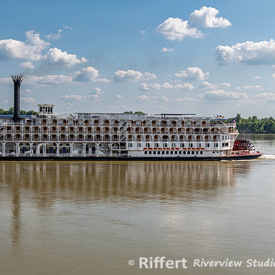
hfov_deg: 33.0
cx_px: 81
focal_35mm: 51
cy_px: 138
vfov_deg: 33.4
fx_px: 458
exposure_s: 1/160
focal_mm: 38
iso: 64
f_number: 10
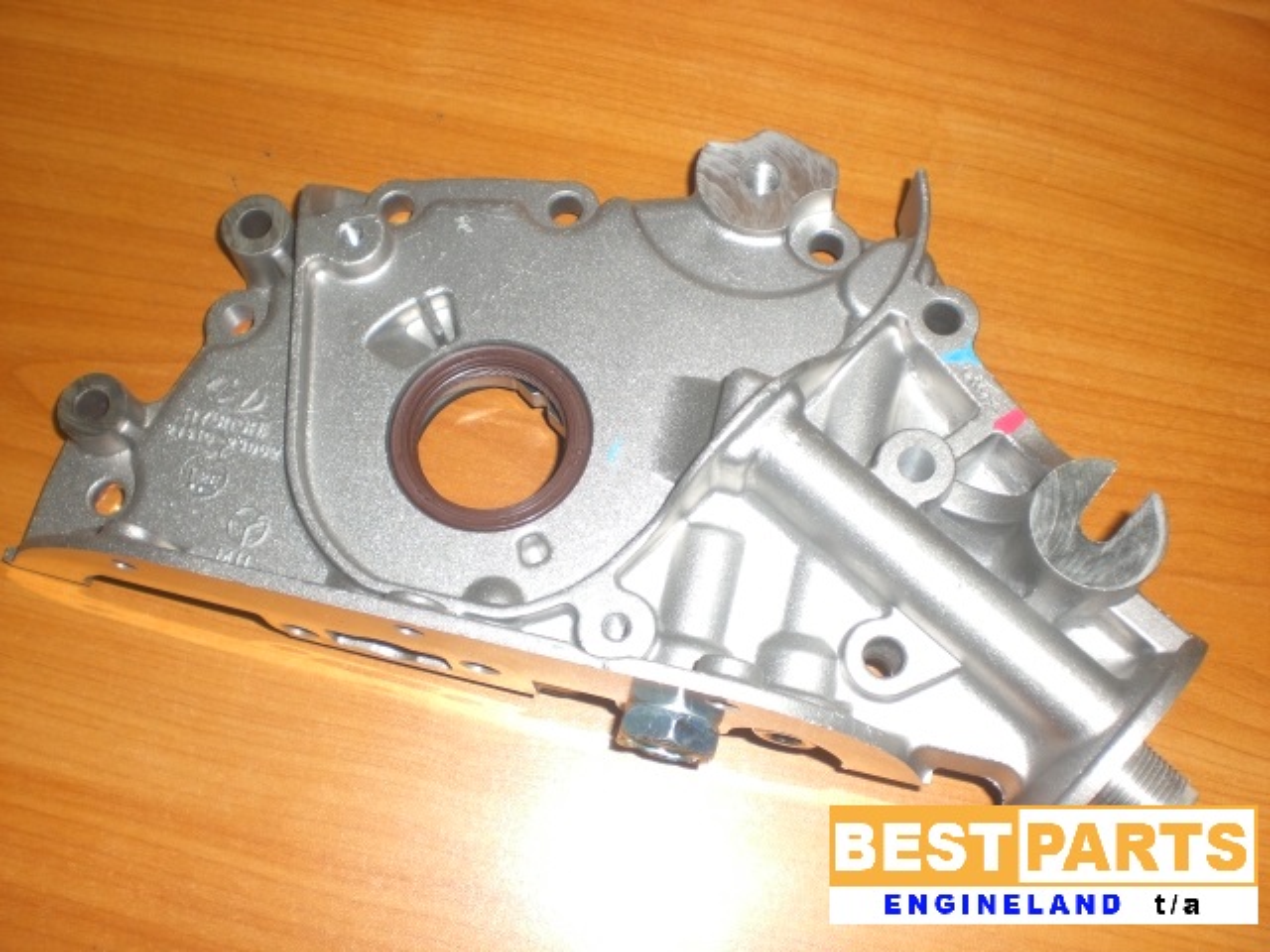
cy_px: 476
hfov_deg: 49.0
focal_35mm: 38
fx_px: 1394
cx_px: 635
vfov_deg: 37.7
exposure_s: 1/60
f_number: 3.1
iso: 50
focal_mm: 6.3
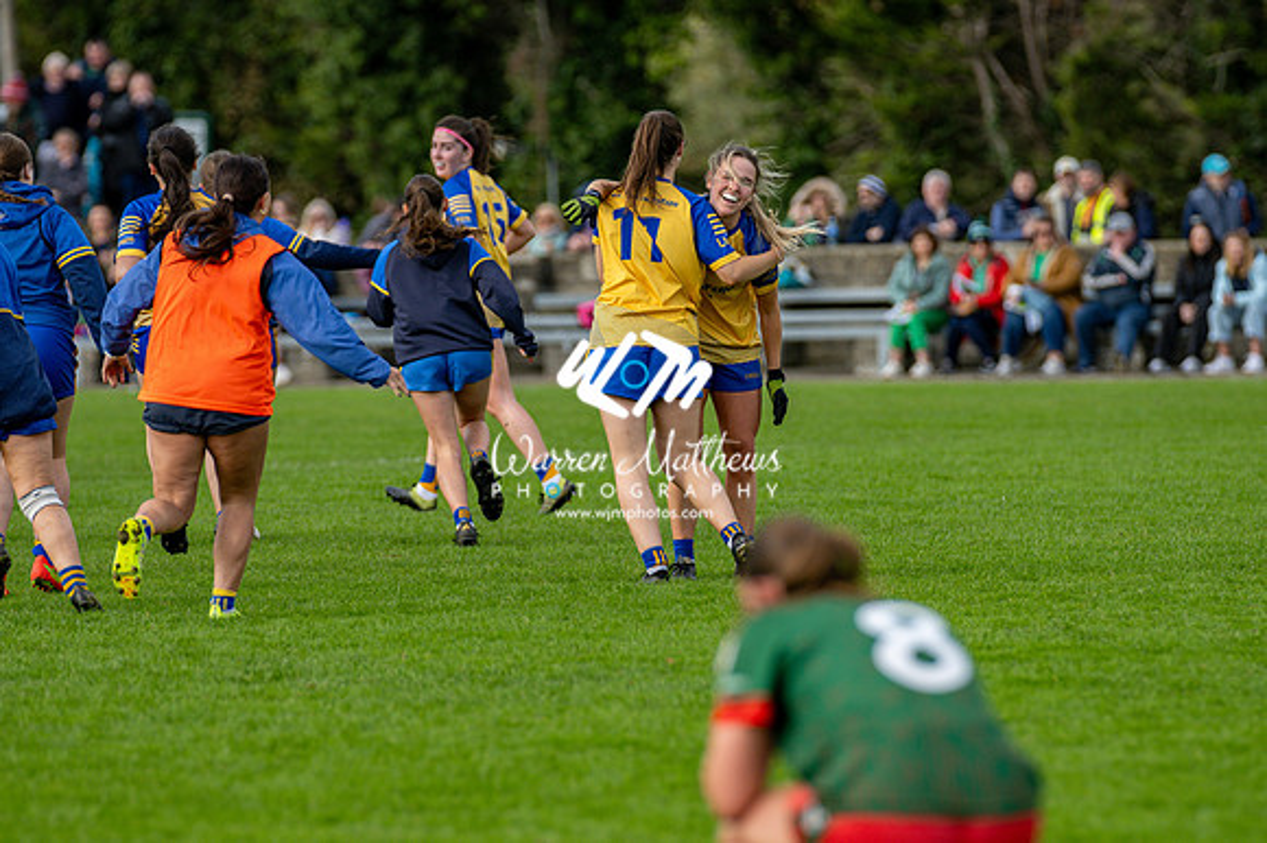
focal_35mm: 330
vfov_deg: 4.2
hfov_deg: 6.2
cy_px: 422
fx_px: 11607
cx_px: 634
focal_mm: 220
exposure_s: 1/2500
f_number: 2.8
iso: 250
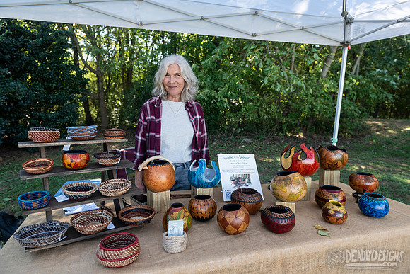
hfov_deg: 73.7
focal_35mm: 24
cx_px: 205
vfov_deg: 53.2
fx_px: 273
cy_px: 137
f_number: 4.5
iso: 200
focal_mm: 24
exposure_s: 1/125
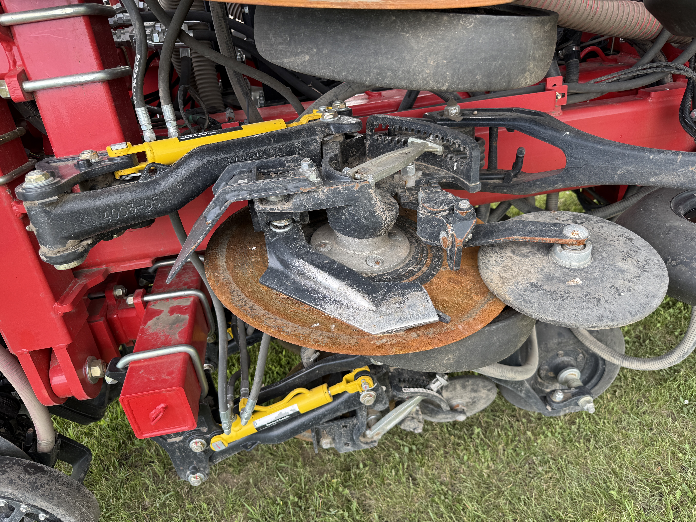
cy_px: 261
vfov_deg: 56.8
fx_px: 483
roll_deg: +5.3
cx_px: 348
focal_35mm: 24
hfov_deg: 71.6
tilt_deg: -28.3
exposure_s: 1/180
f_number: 1.78
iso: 64
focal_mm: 6.76
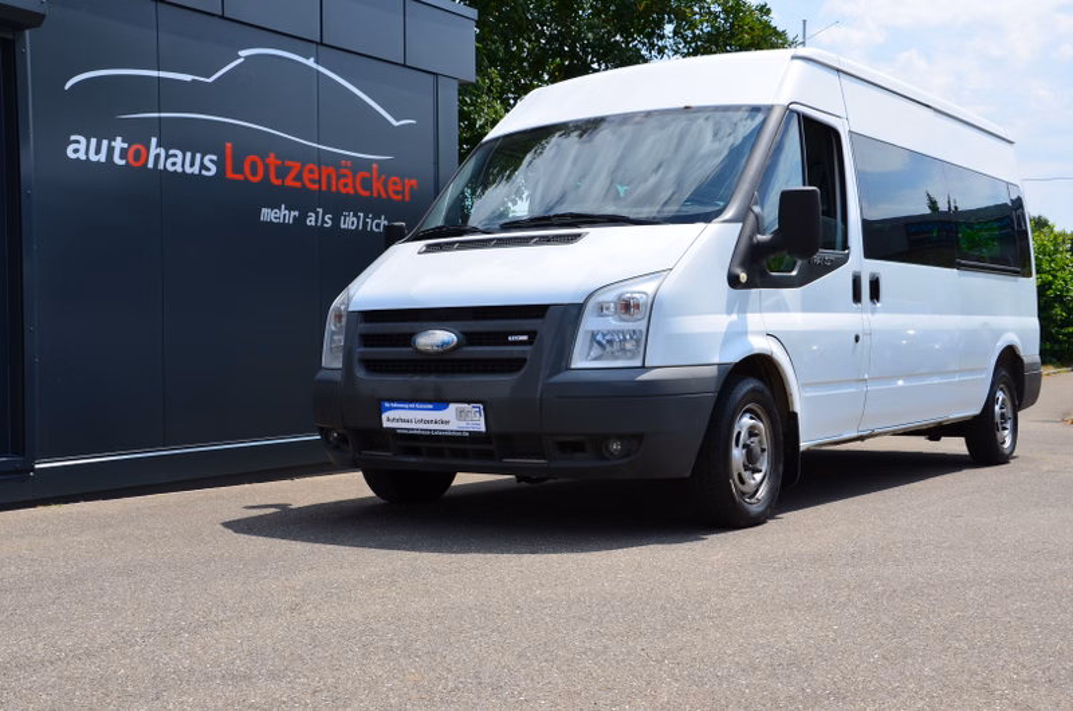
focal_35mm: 45
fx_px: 1339
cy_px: 356
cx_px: 536
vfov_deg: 29.7
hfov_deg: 43.7
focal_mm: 30
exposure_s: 1/160
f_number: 11
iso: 100
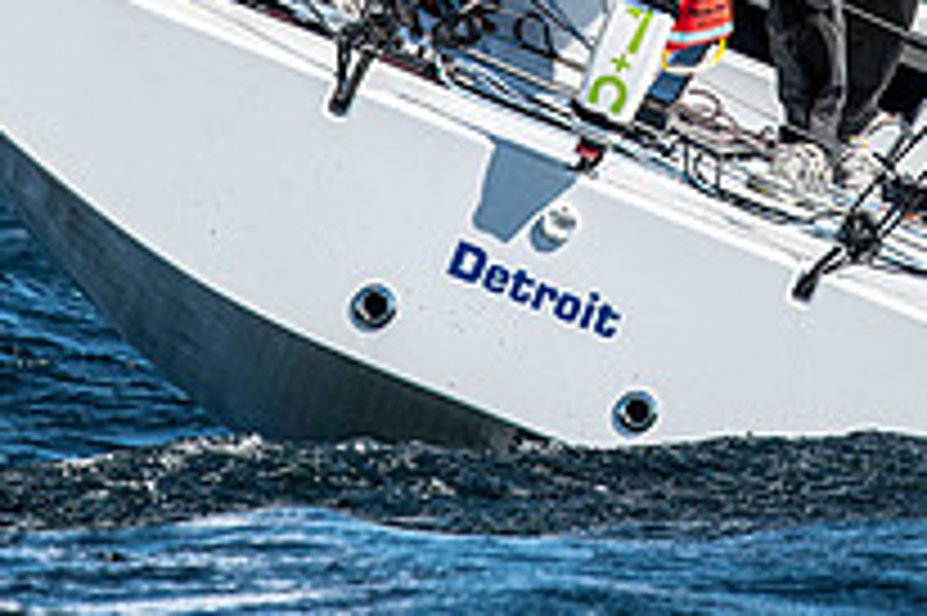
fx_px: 32650
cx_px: 644
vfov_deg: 1.1
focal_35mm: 1269
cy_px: -236
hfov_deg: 1.6
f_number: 5
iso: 320
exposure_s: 1/2000
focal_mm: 300
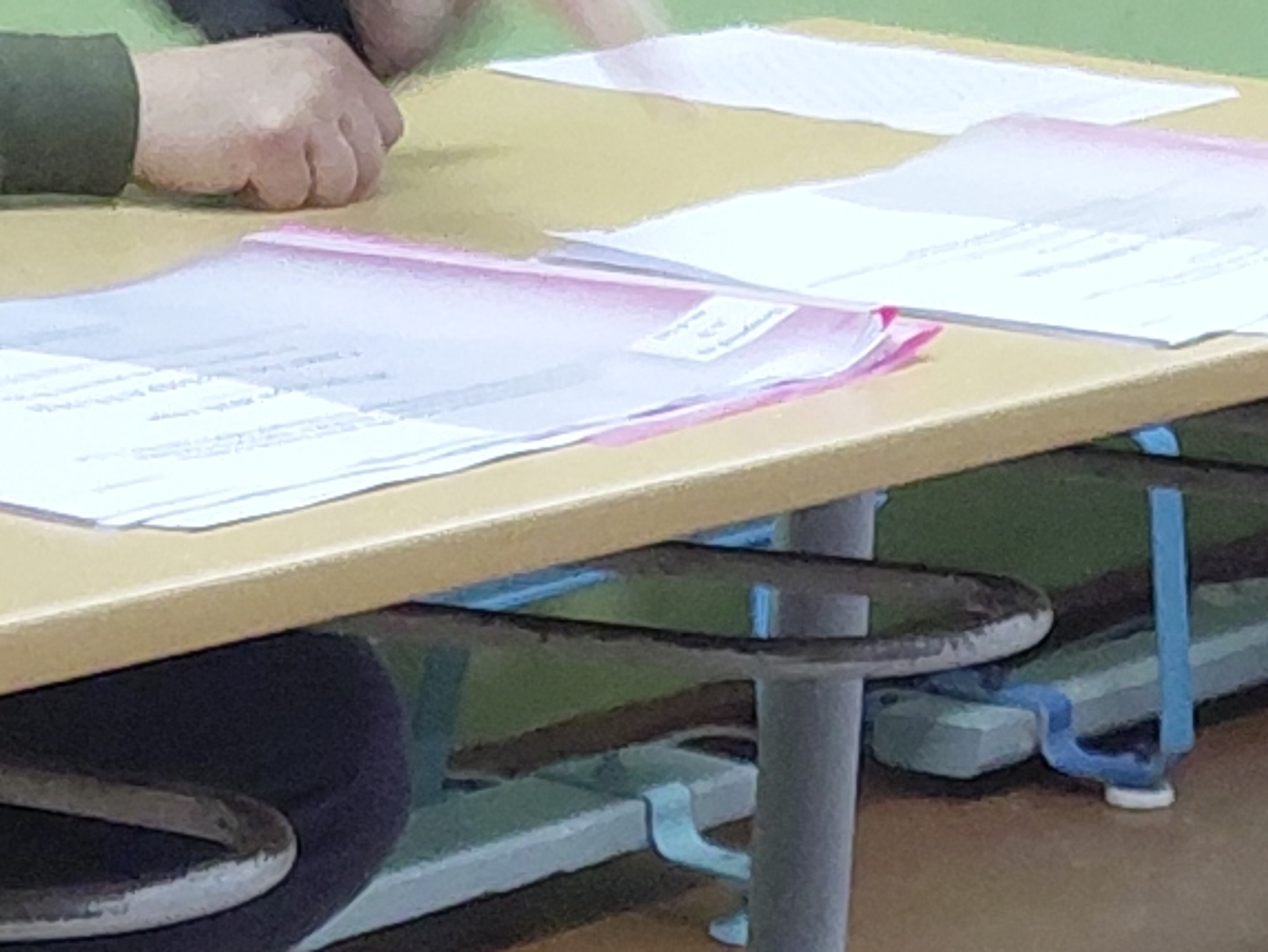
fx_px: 6522
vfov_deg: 8.3
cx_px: 2036
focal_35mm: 178
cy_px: -221
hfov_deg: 10.6
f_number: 1.8
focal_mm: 4.69
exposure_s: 1/25
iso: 320
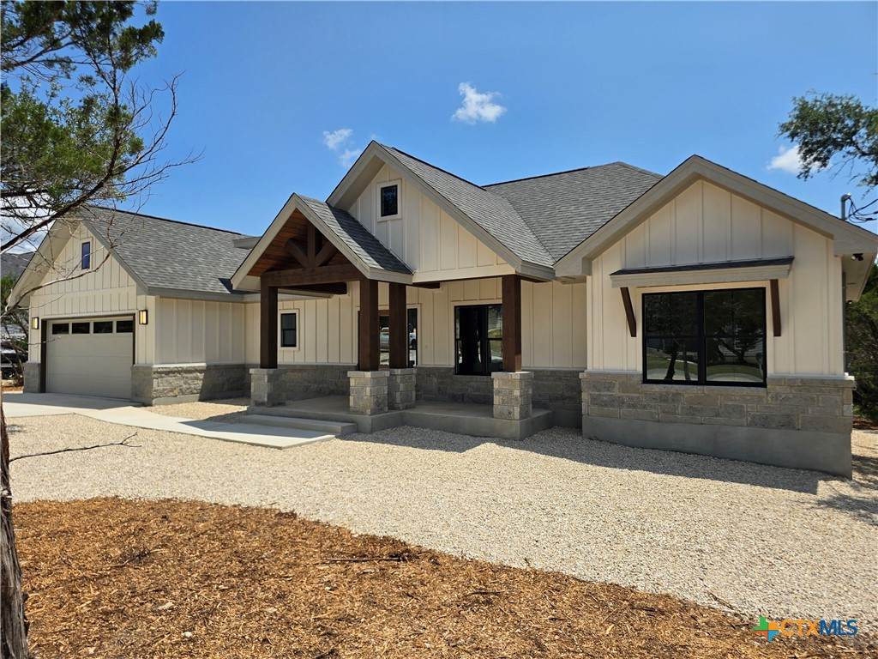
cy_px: 330
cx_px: 439
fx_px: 583
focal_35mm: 23
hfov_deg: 73.9
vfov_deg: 58.9
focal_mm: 6.3
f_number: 1.7
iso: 12
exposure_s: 1/1093
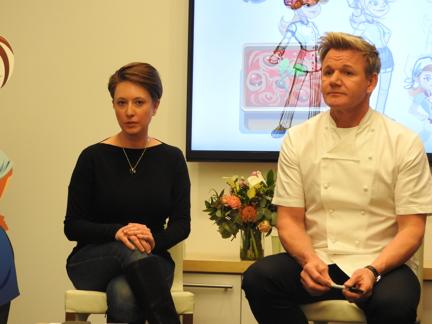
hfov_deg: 18.7
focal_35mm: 105
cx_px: 216
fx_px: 1310
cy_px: 162
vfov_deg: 14.1
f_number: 4.8
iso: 400
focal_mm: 18.8
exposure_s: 1/25
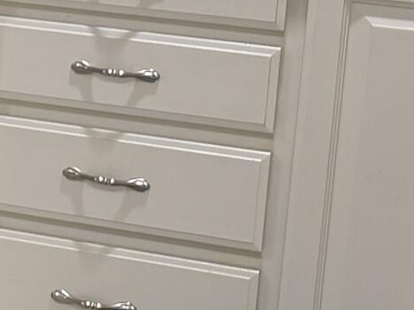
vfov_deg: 9.4
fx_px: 1829
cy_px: -151
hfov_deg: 10.4
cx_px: -691
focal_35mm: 153
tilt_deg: -8.1
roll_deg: -0.2
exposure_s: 1/60
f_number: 1.78
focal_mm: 6.76
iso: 125
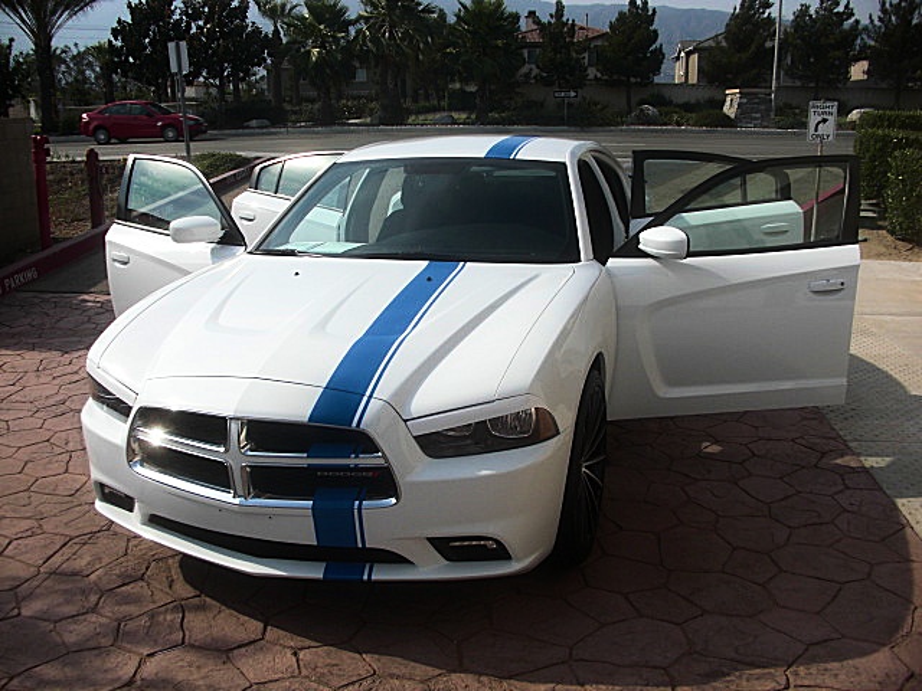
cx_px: 461
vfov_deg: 39.7
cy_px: 346
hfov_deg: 51.4
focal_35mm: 36
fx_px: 959
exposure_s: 1/125
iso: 50
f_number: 7.9
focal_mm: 6.3
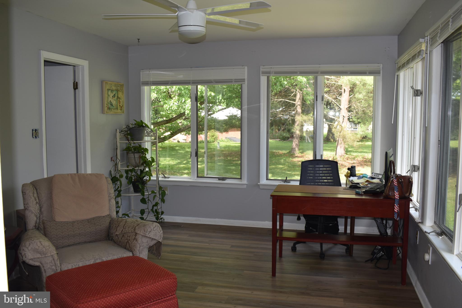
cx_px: 231
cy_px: 154
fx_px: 423
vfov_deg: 40.0
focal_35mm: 33
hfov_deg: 57.2
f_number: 5.6
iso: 250
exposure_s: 1/125
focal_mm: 22
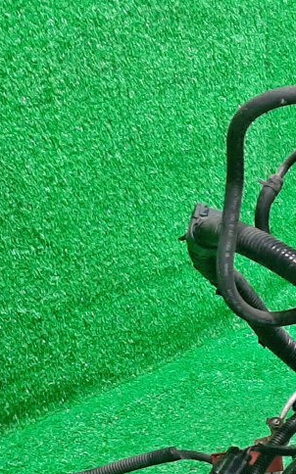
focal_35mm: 82
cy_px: 481
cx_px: 602
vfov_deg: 24.1
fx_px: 1060
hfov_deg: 13.5
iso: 203
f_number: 1.7
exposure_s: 1/50
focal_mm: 3.93
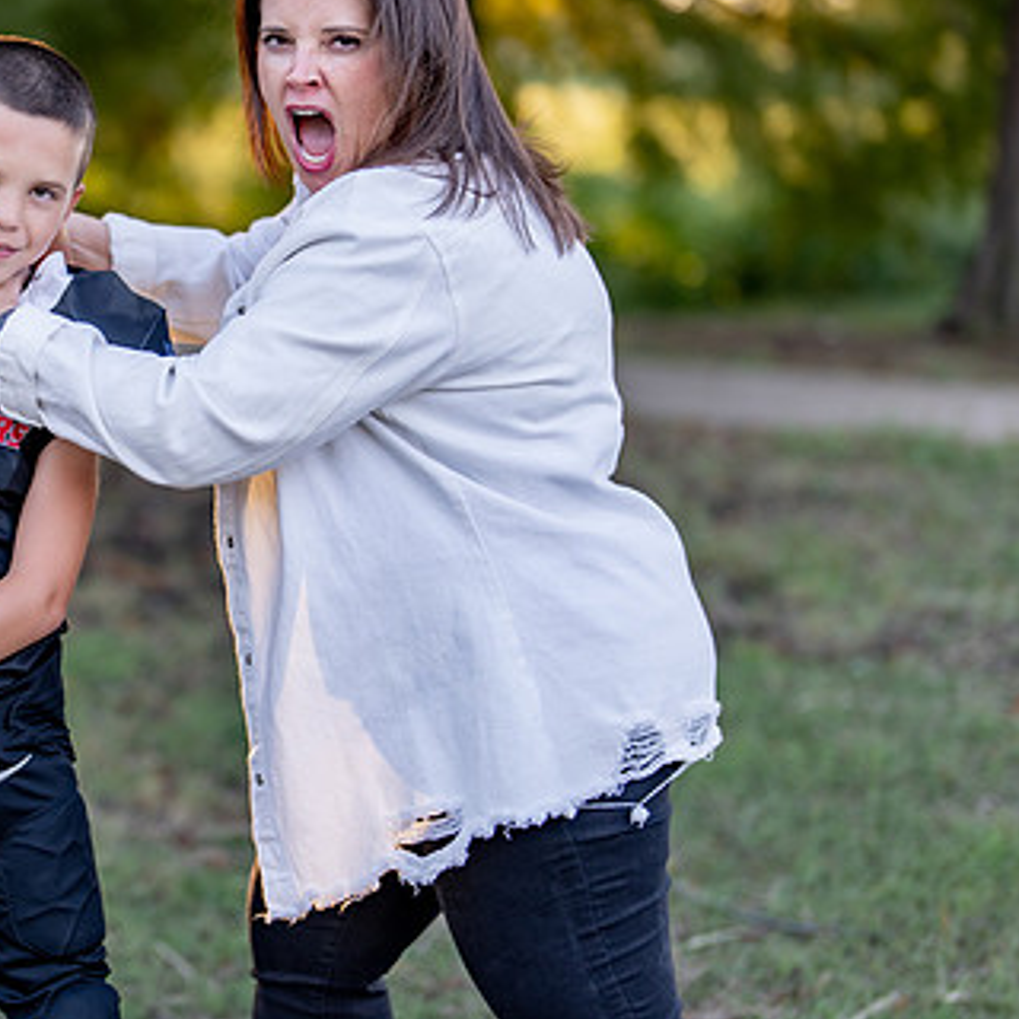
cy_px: 469
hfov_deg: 17.7
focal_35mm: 97
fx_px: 3231
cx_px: 143
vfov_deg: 17.9
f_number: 1.2
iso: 100
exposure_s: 1/400
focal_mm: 50
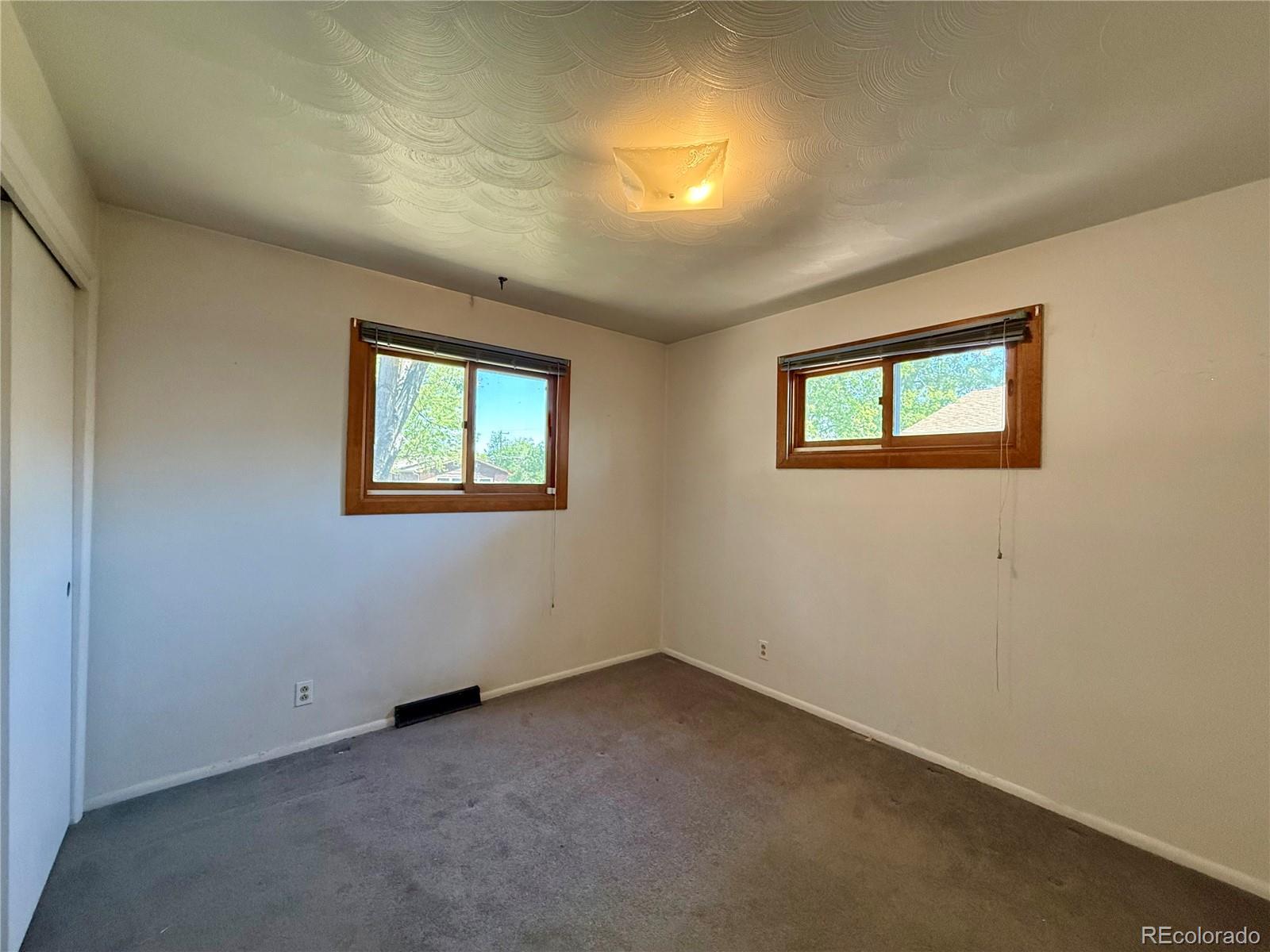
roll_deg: -1.4
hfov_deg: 102.1
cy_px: 476
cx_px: 635
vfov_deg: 85.7
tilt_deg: +0.0
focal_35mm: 14
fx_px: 514
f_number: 2.2
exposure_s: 1/120
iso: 320
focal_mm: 2.22
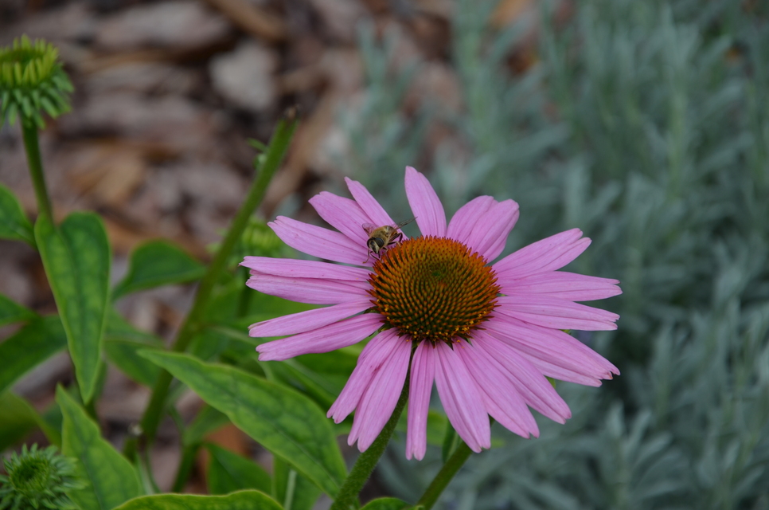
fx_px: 3358
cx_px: 384
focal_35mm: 158
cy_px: 255
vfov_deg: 8.7
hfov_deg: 13.1
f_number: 5.6
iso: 100
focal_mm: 105
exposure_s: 1/500
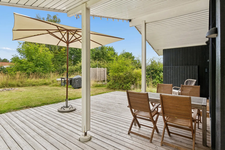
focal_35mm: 20
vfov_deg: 63.2
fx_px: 122
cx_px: 112
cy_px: 75
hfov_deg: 85.4
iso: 200
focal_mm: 13
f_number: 8
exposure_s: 1/125
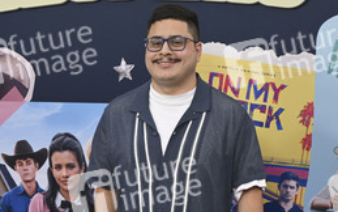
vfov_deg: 16.3
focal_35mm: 77
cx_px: 172
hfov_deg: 26.8
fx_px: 709
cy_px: 254
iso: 800
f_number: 6.3
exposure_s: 1/250
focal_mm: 49
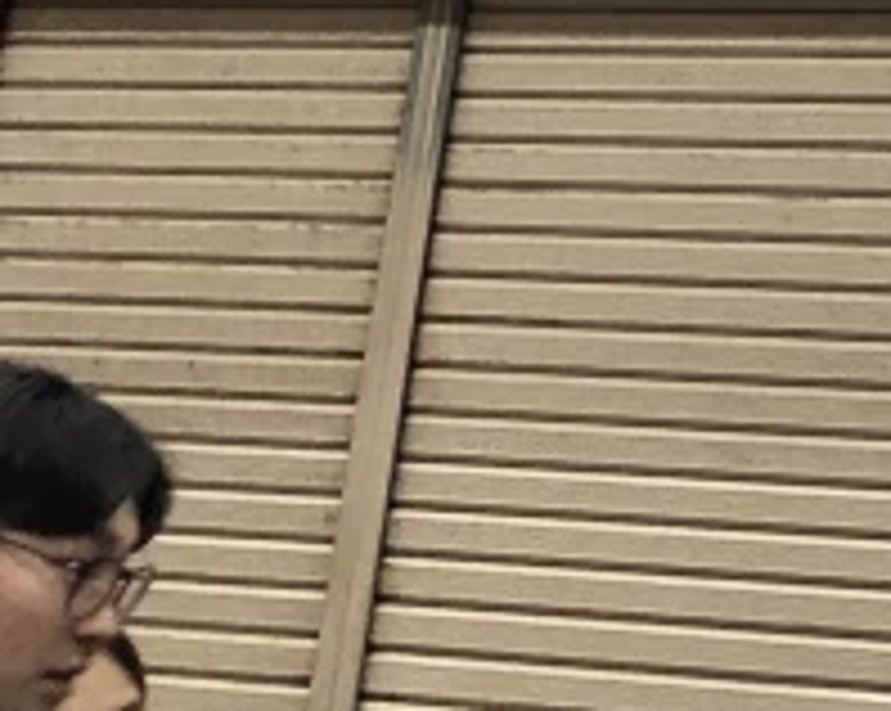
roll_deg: -3.7
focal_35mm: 166
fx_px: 4373
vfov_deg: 8.6
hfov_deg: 10.6
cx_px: 1800
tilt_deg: +19.9
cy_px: -922
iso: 40
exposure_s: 1/30
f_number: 1.8
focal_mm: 4
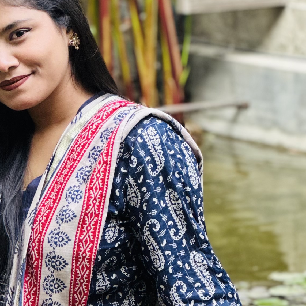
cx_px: 7
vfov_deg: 7.3
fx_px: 2400
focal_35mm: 240
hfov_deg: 7.3
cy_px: 146
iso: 125
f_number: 2.8
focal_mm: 9
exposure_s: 1/50
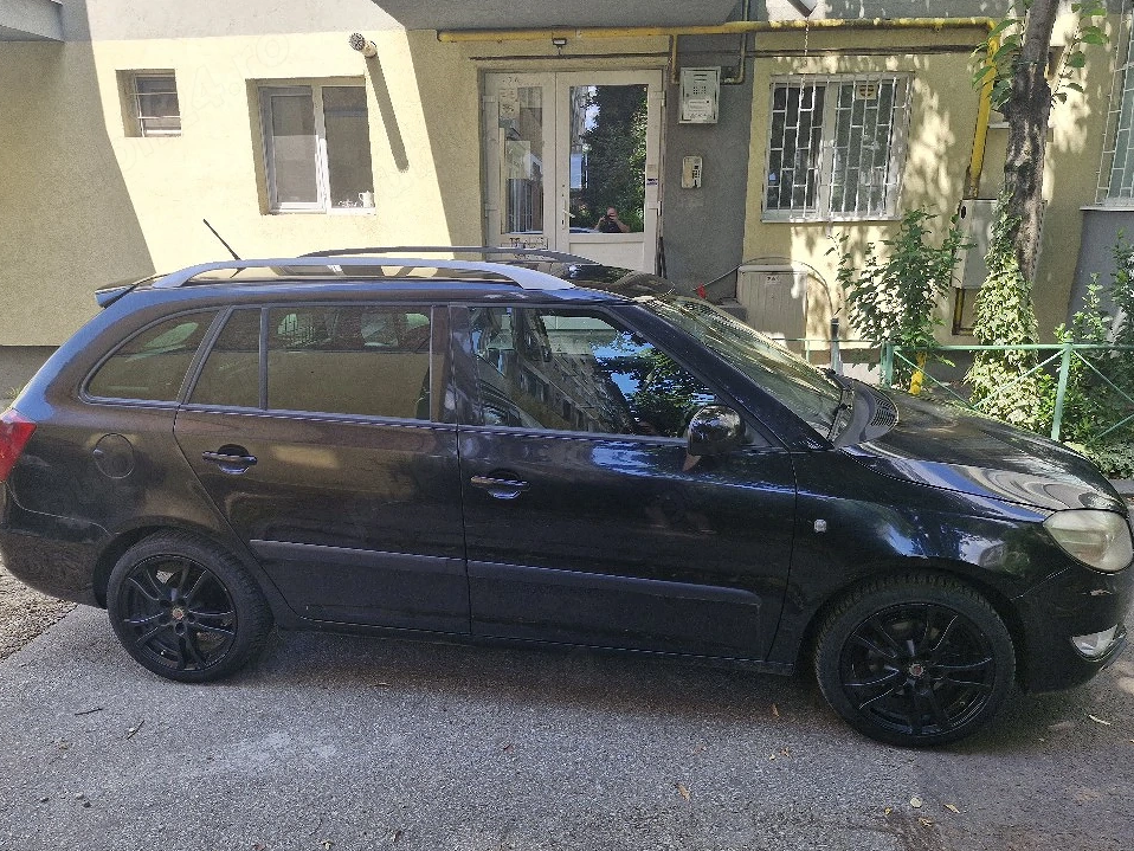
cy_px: 441
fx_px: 786
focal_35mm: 24
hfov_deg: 71.6
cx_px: 547
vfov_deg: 56.8
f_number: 1.8
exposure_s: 1/435
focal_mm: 5.54
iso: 50
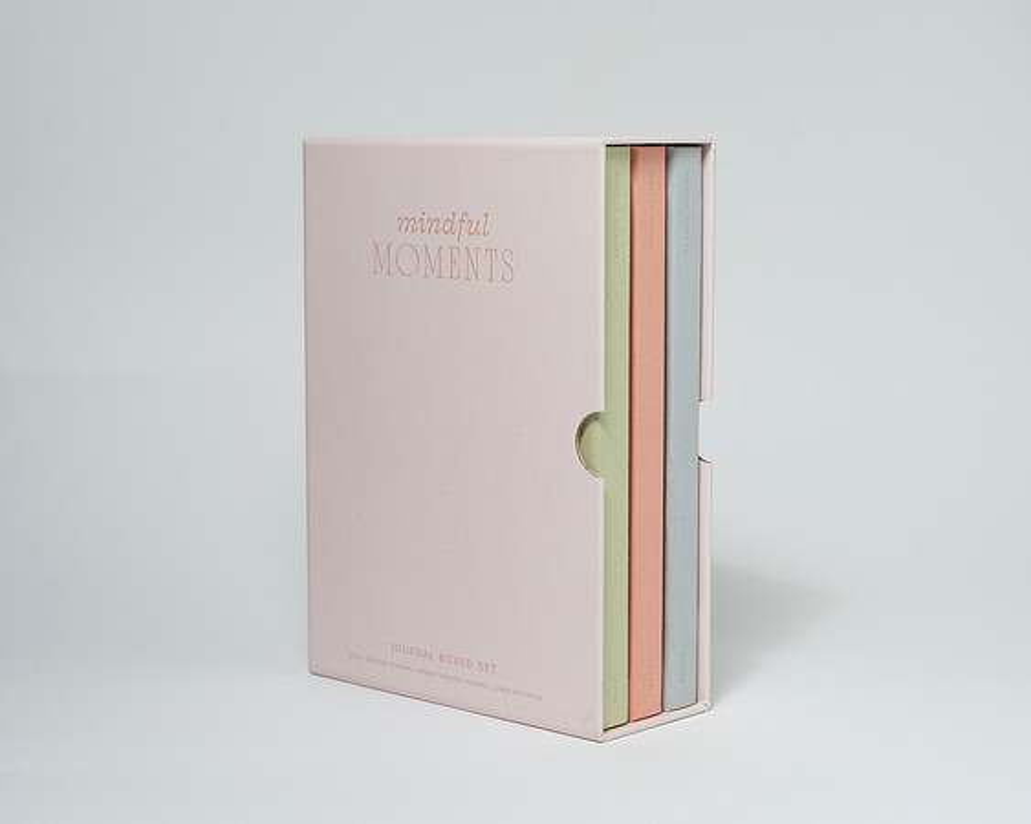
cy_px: 416
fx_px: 2068
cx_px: 548
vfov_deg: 22.5
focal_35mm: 68
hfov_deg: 28.0
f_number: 9
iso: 200
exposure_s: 1/200
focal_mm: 50
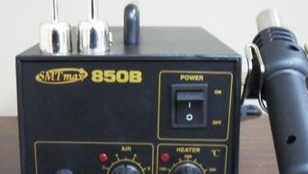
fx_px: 458
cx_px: 153
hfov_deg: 37.2
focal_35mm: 56
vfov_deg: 21.4
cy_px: 125
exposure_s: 1/15
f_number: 2.8
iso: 800
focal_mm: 6.2
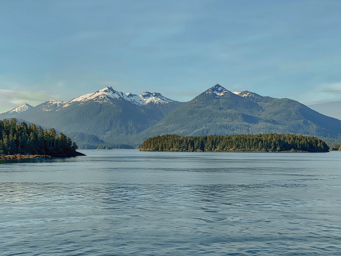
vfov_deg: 28.0
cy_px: 128
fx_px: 512
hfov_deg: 36.8
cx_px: 170
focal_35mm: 52
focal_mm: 6
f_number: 2
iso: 20
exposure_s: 1/1845
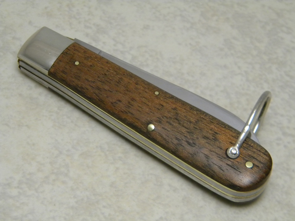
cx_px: 148
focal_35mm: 105
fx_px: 895
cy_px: 110
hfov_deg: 18.7
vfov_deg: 14.1
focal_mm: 19
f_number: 4.7
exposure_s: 1/22
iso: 400
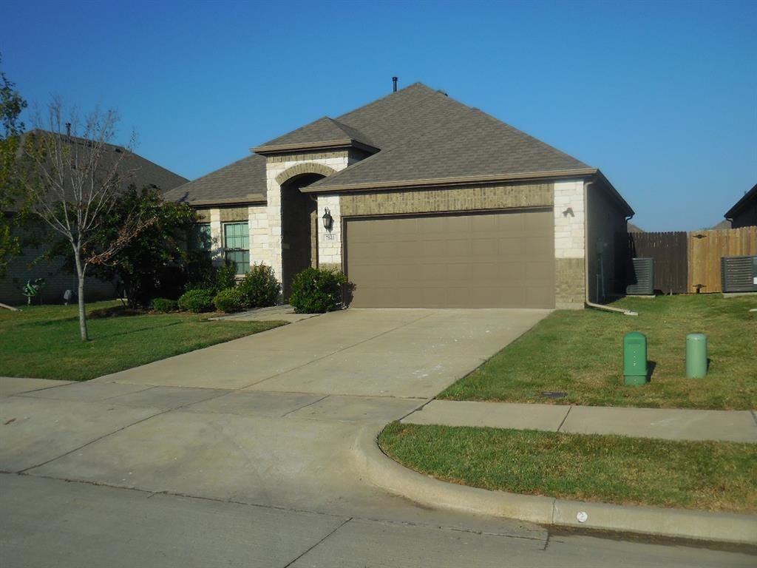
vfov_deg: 42.9
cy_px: 284
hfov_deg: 55.4
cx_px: 378
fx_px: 722
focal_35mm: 33
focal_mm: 5.9
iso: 125
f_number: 7.4
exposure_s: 1/800
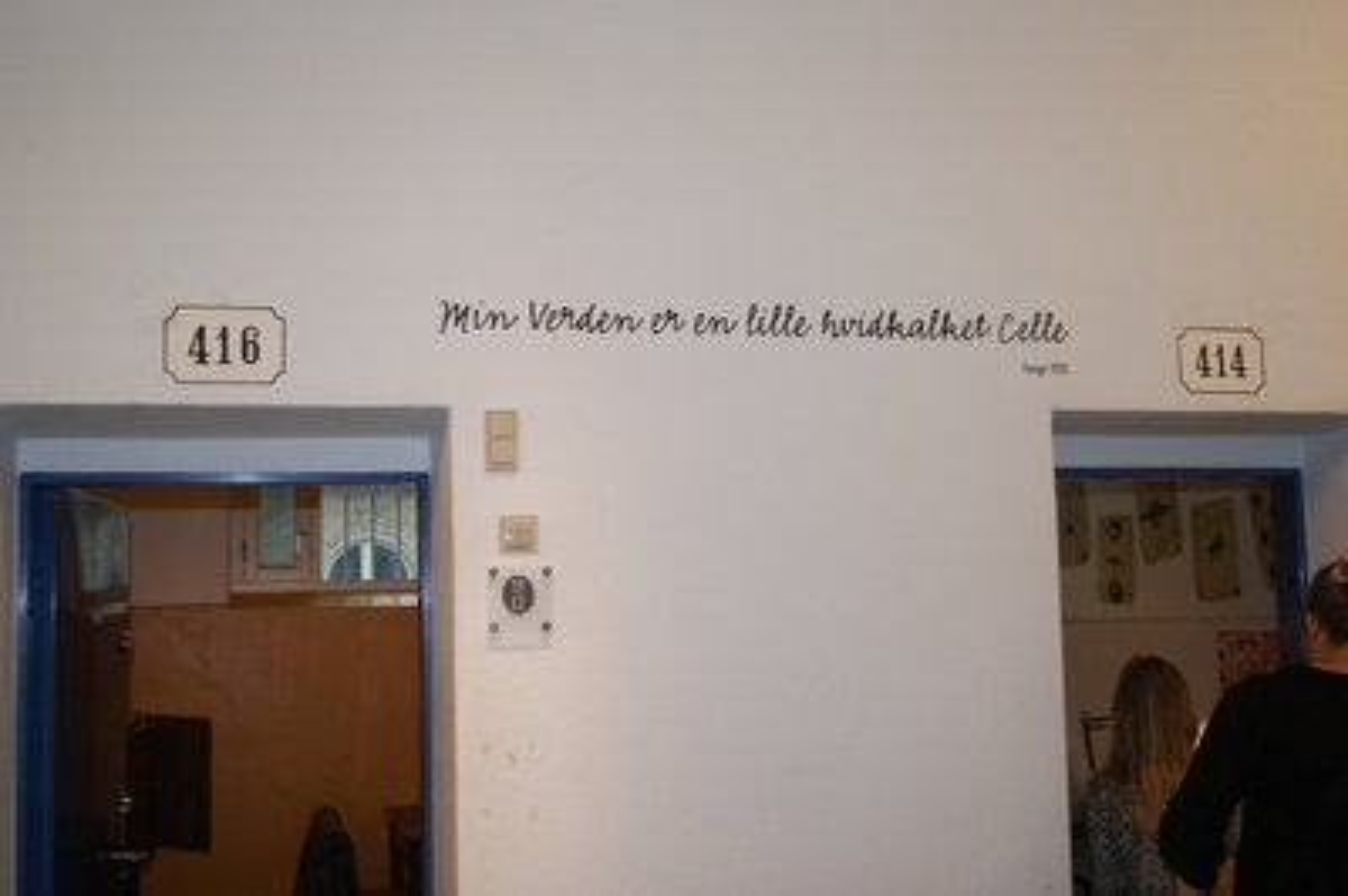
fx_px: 1571
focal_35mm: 42
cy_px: 448
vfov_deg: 31.8
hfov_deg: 46.4
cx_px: 674
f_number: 4.5
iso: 400
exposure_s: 1/60
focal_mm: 28
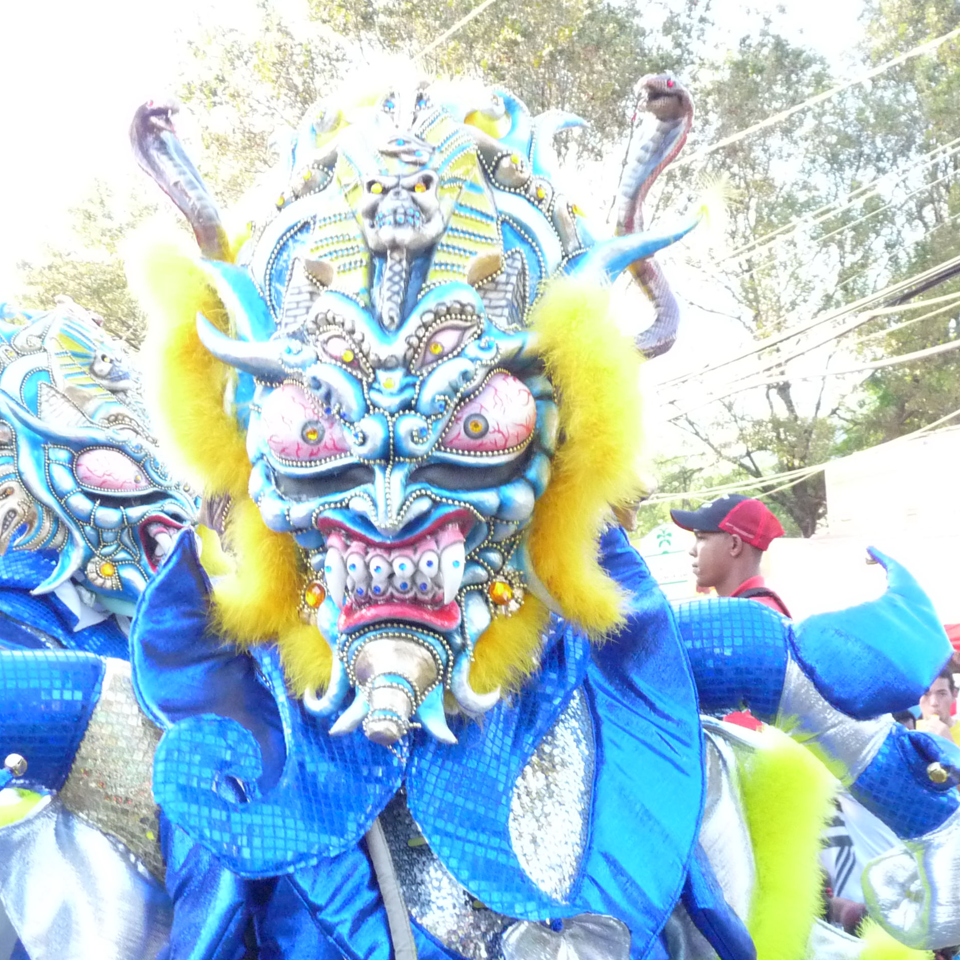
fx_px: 1537
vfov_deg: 34.7
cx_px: 469
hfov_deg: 34.7
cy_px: 482
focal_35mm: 49
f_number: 2.8
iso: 400
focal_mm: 5
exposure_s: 1/160
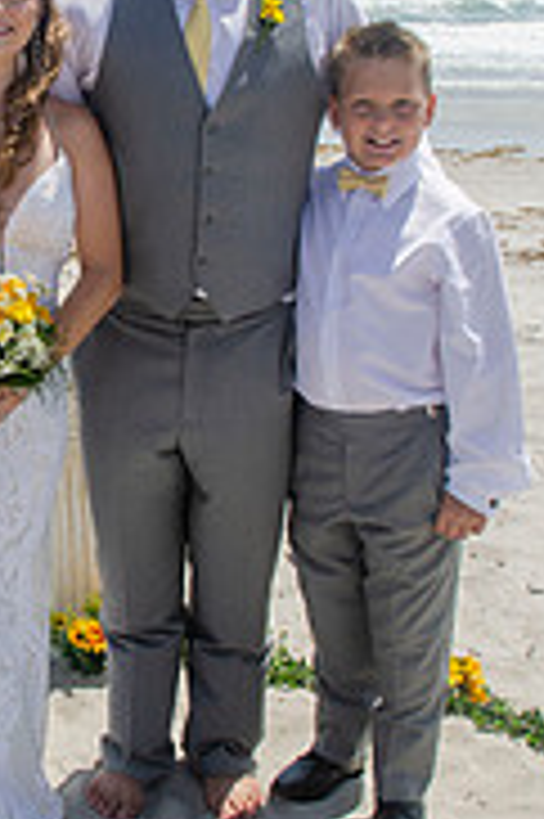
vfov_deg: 27.3
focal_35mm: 74
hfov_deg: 18.0
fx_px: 1680
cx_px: 13
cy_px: 315
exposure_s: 1/250
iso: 100
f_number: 11
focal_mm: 20
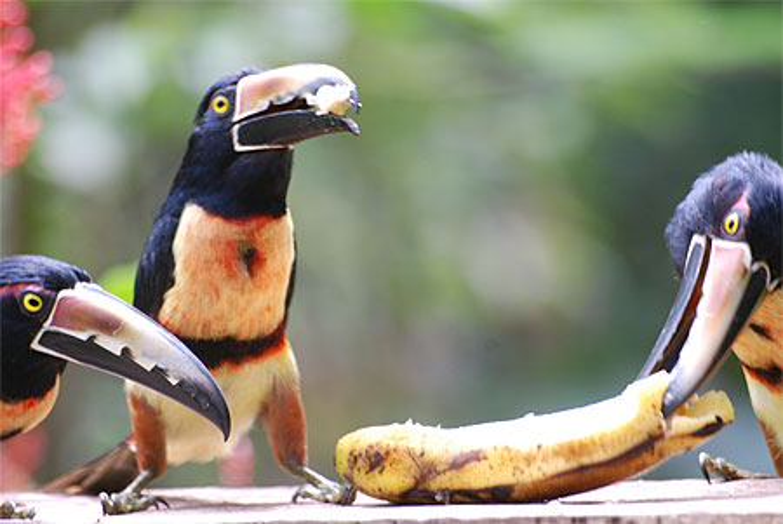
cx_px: 392
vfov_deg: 3.1
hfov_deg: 4.6
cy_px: 262
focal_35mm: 450
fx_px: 9797
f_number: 5.6
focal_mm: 300
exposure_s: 1/60
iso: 400
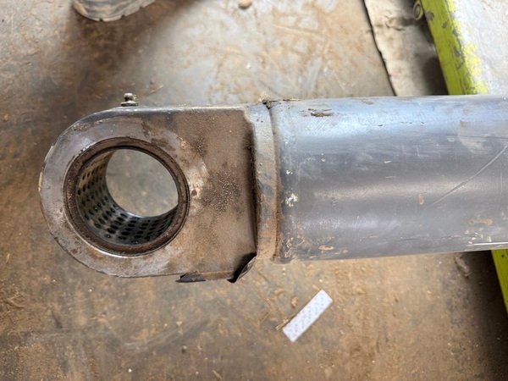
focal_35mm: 24
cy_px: 190
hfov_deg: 71.6
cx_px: 254
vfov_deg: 56.8
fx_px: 352
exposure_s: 1/60
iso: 250
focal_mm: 6.76
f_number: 1.78
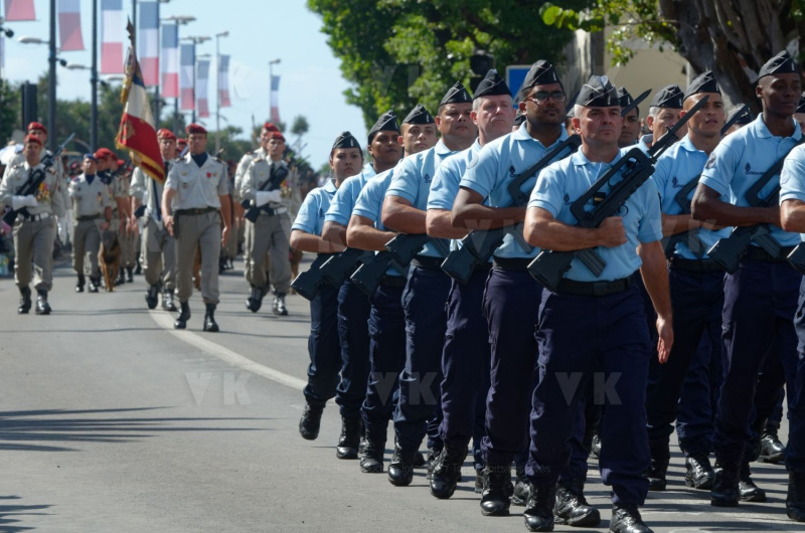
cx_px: 402
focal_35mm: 218
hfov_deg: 9.5
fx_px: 4854
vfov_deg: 6.3
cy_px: 266
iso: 320
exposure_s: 1/640
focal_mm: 145
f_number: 8
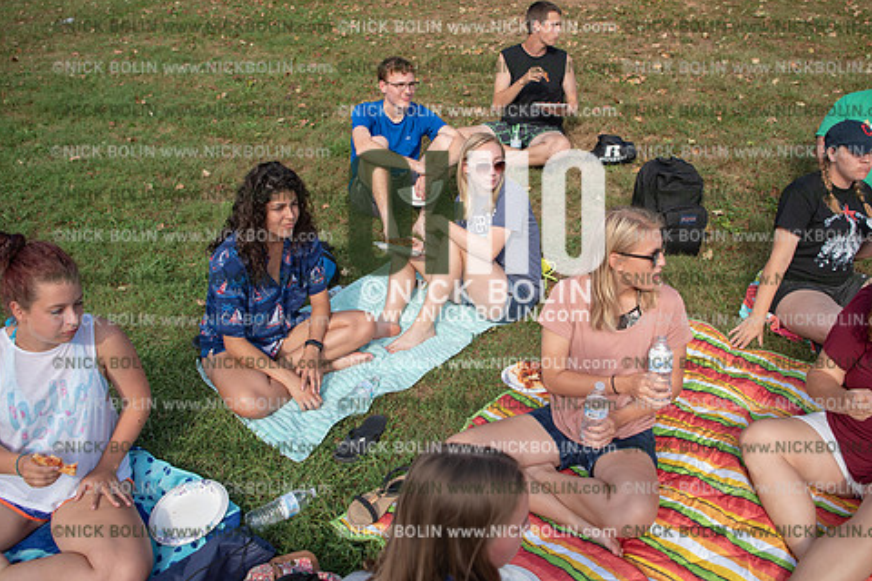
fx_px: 702
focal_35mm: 29
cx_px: 476
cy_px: 237
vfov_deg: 44.8
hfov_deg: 63.5
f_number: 3.2
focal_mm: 24
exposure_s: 1/800
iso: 160
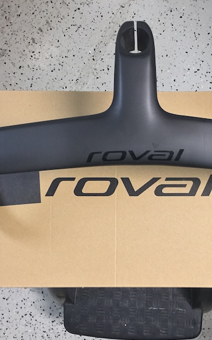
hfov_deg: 28.9
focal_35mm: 44
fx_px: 407
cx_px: 148
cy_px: 170
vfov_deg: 45.3
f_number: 2.4
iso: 125
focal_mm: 3.3
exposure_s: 1/30
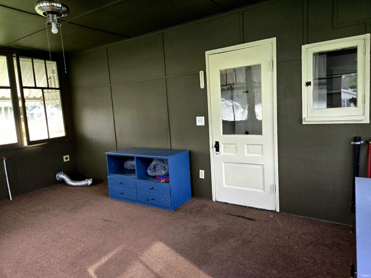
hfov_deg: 73.9
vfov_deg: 58.9
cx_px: 186
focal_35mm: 23
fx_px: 246
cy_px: 139
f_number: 1.8
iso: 160
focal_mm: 5.4
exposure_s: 1/182
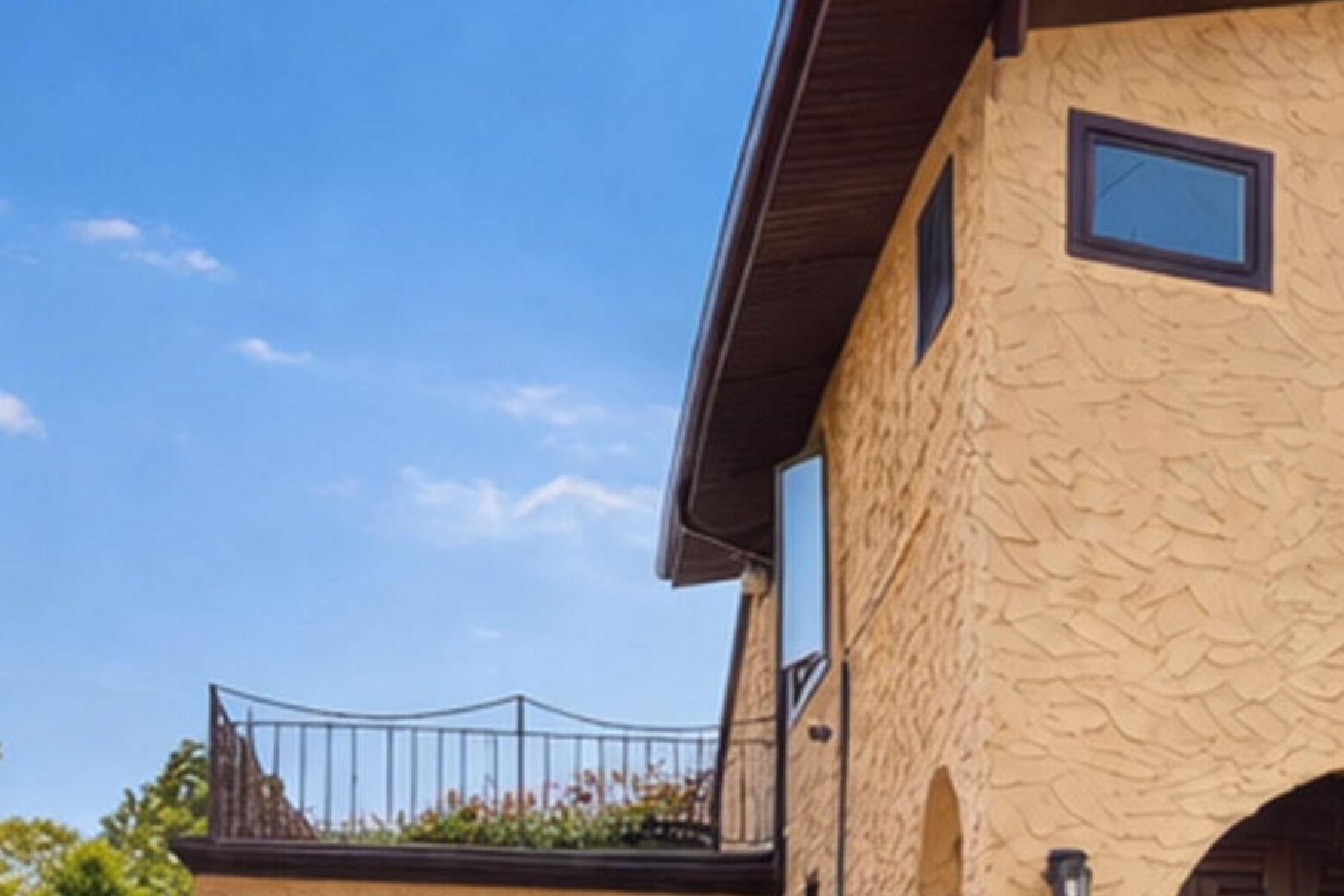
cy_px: 985
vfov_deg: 23.9
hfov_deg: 31.0
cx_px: 1656
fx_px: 1979
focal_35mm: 53
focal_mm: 16
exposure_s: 1/160
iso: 100
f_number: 6.3
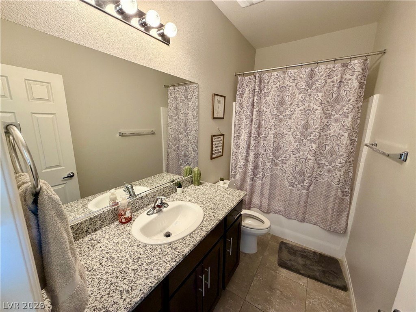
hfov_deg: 102.1
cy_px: 156
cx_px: 208
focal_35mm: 14
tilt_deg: -12.0
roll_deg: -0.6
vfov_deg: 85.7
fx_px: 168
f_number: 2.2
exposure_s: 1/60
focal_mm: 2.22
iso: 320
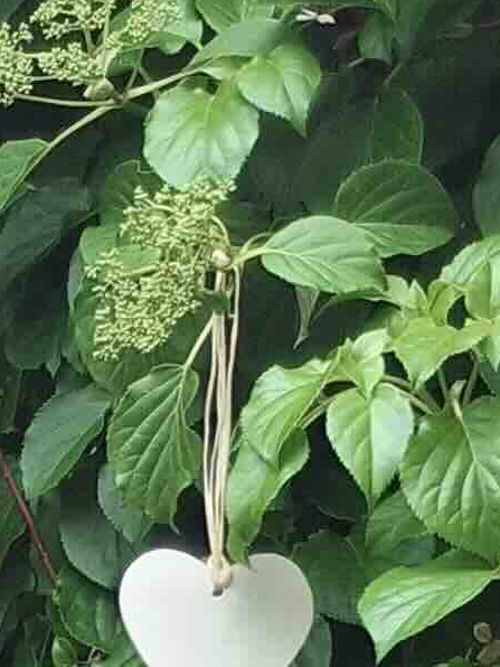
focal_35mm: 171
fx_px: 3293
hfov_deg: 7.9
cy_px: 2028
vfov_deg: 9.2
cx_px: -796
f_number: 1.8
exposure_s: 1/192
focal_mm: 4.69
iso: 32
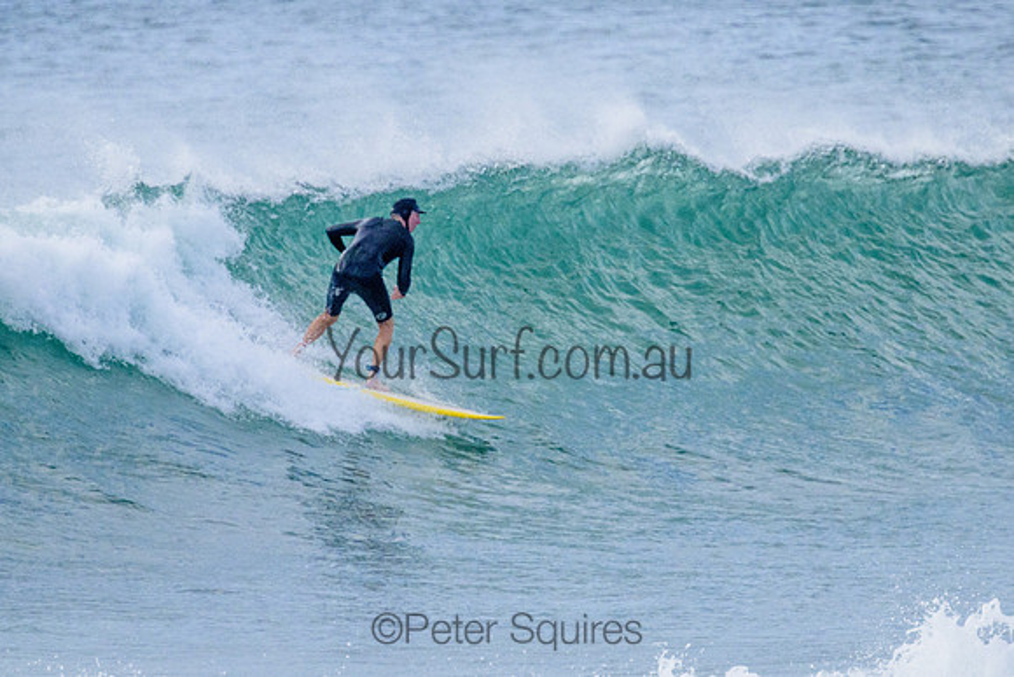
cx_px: 467
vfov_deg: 1.3
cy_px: 306
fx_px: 30841
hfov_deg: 1.9
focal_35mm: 1095
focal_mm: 800
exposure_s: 1/2000
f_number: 11
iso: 1800
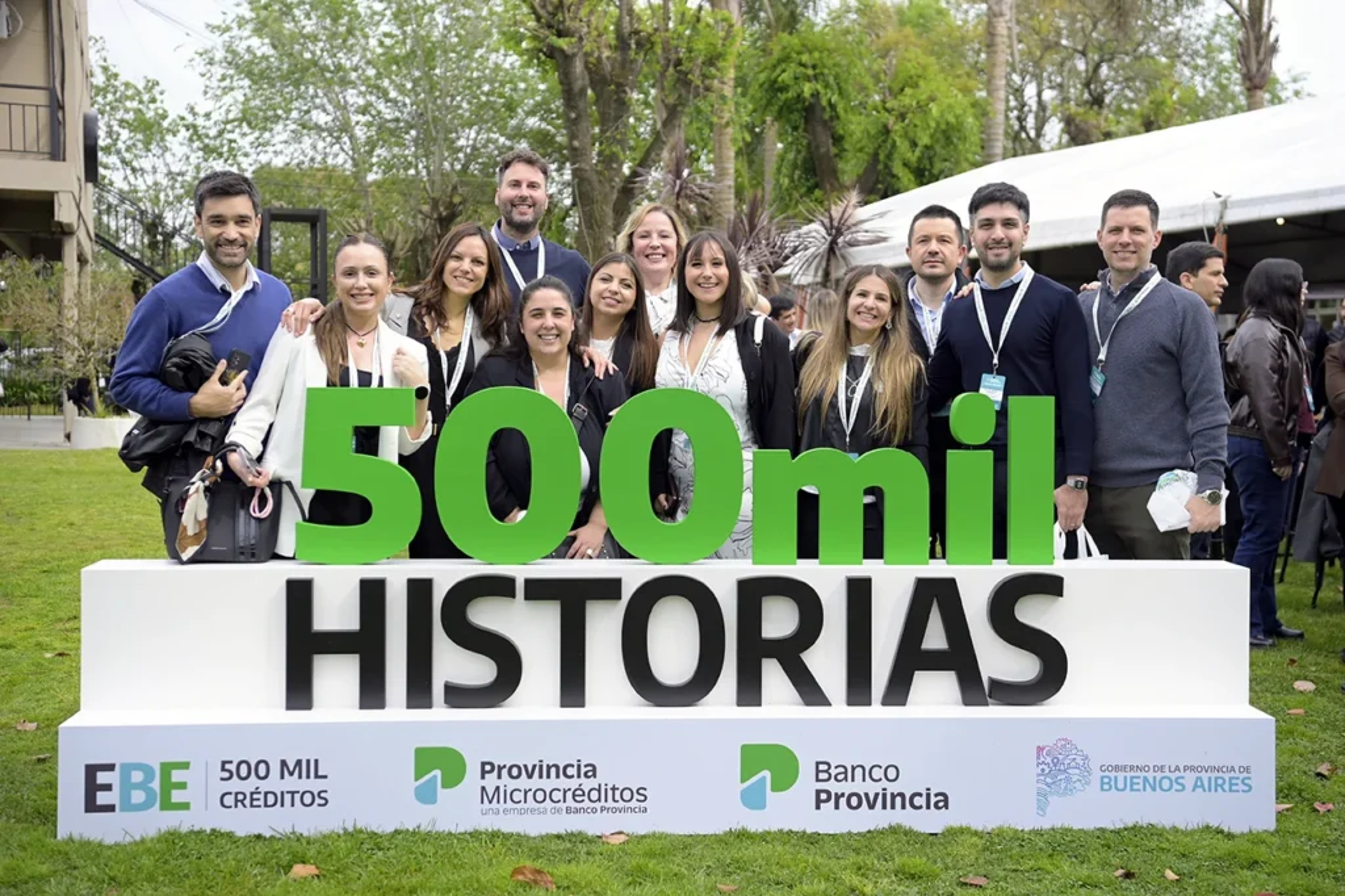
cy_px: 448
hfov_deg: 41.1
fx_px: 1793
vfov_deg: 28.1
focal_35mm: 48
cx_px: 672
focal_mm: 48
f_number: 4
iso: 250
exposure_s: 1/800
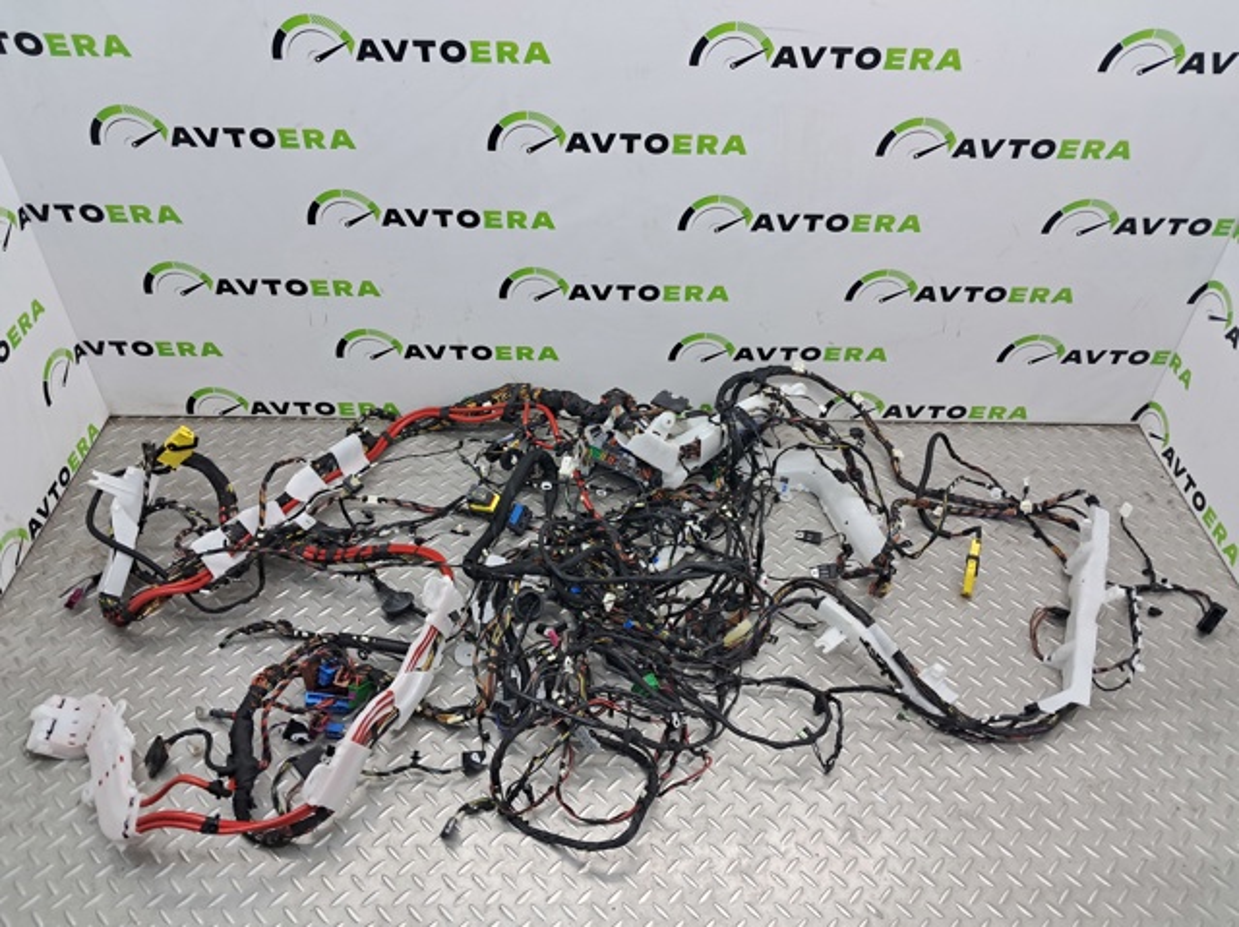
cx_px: 620
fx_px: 966
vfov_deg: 51.3
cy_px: 464
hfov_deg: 65.4
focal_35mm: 27
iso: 80
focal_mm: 4
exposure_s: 1/50
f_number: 1.8
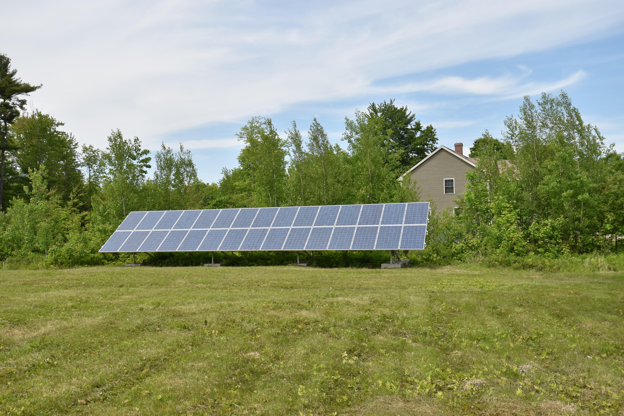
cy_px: 208
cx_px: 312
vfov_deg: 36.9
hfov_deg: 53.1
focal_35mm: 36
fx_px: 624
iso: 100
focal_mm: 24
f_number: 8
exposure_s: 1/250
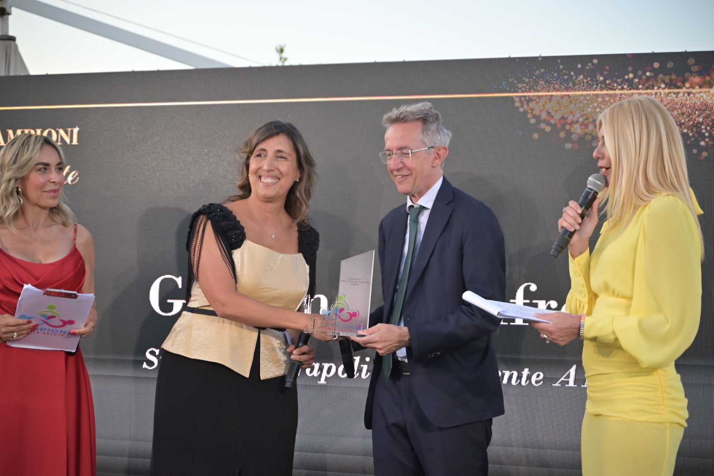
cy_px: 238
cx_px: 357
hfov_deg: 31.4
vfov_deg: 21.2
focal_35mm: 64
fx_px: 1269
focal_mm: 64
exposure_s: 1/1600
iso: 800
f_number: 2.8
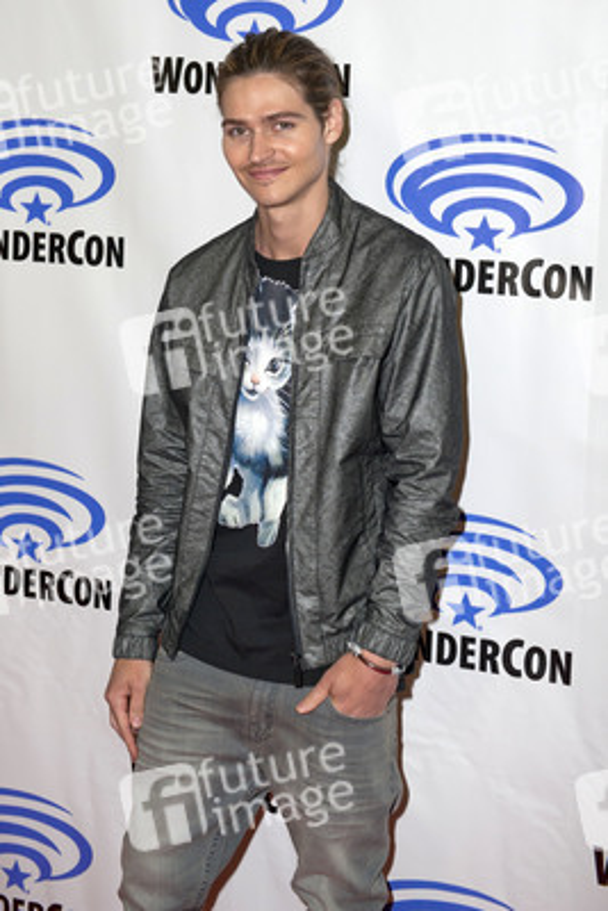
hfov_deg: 24.6
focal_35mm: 55
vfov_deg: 36.2
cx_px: 304
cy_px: 456
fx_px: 1392
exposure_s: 1/400
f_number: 4.5
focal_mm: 55
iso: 400
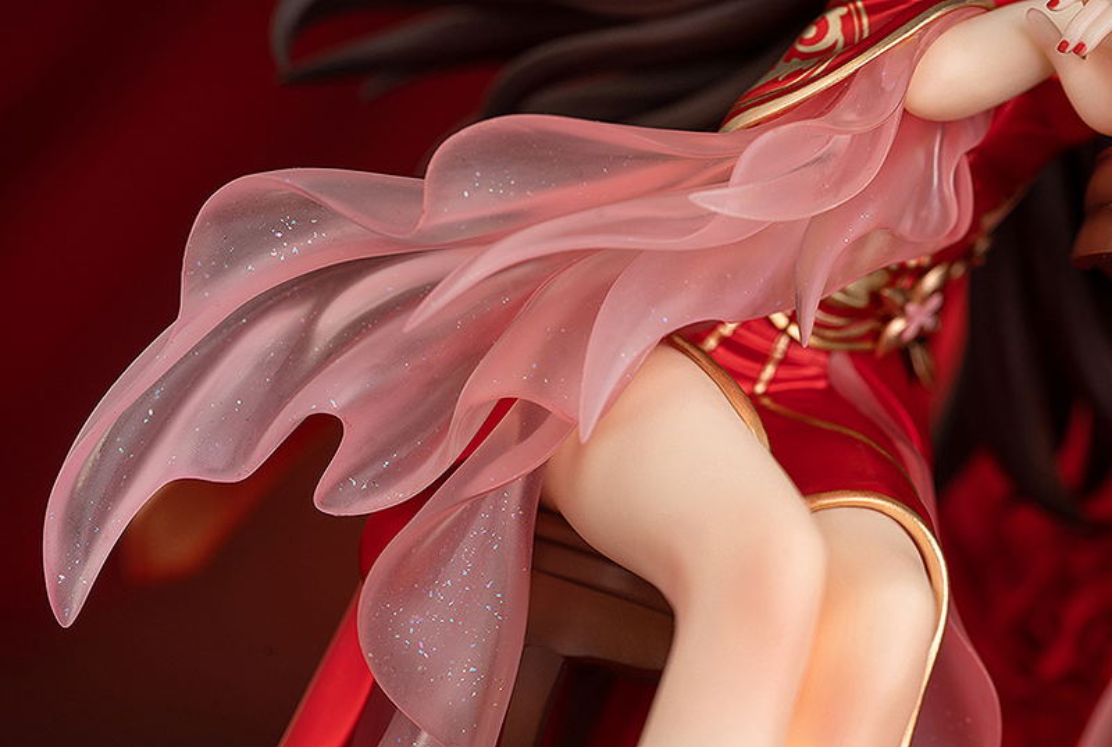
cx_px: 556
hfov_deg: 20.4
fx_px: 3095
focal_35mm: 100
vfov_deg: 13.8
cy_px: 374
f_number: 9
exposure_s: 1/125
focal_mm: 100
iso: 100
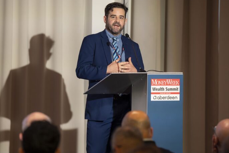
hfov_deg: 8.4
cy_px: 63
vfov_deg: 5.6
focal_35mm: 245
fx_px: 1559
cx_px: 110
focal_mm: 200
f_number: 3.5
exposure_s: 1/125
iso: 2500
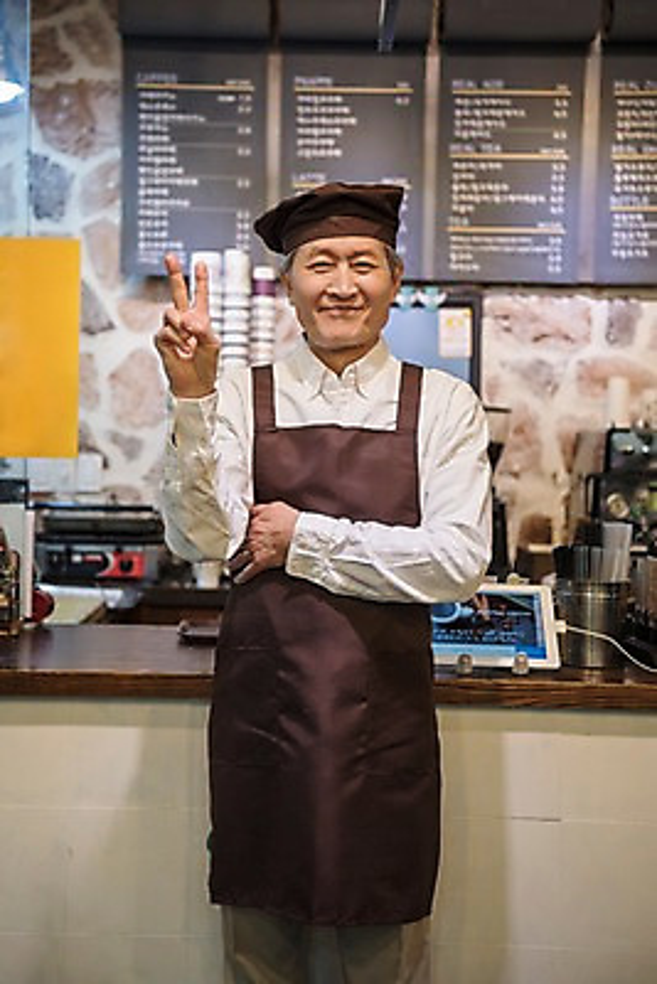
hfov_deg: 27.0
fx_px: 1367
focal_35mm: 50
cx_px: 328
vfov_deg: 39.6
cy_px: 492
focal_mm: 50
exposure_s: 1/125
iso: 400
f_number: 2.8
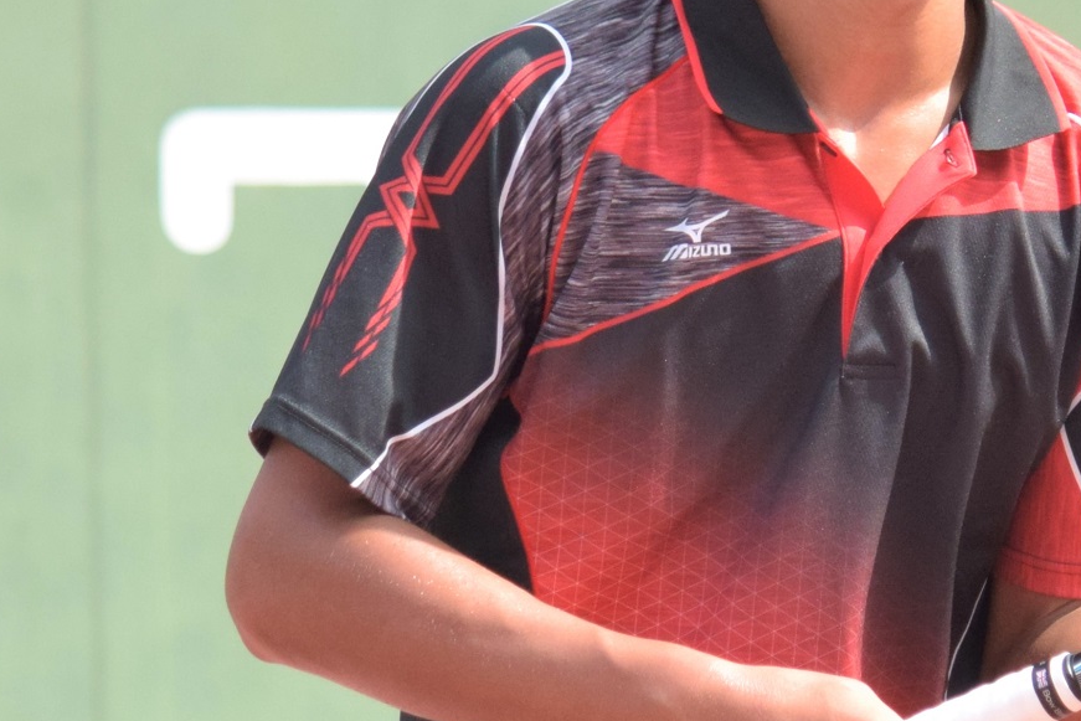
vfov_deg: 2.9
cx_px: 946
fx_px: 14475
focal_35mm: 482
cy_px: 208
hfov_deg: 4.3
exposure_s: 1/2500
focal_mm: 140
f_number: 4.8
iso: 800
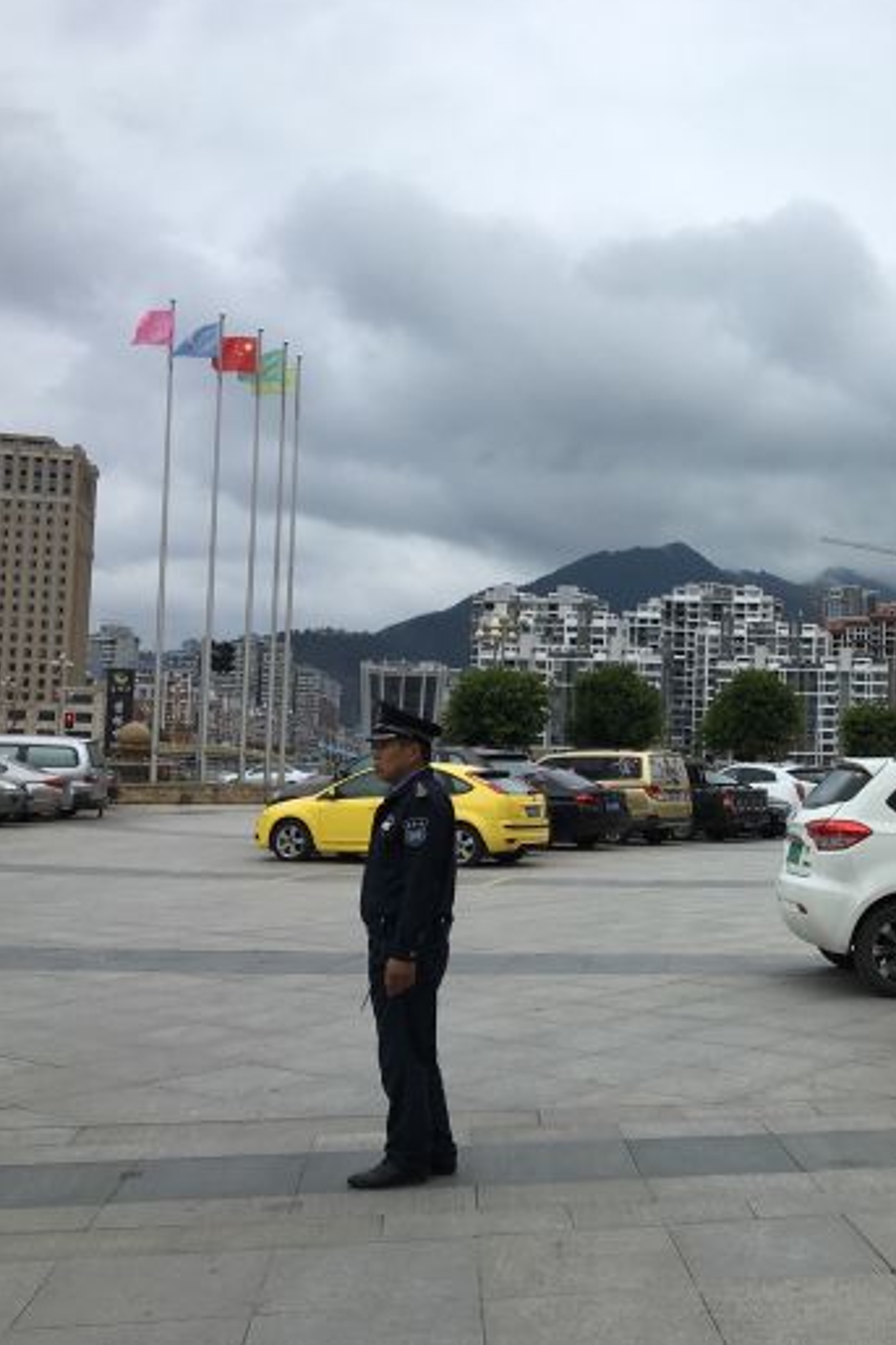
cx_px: 823
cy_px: 667
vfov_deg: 47.4
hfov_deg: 31.0
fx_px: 1532
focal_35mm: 41
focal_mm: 4.15
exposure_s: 1/1508
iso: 25
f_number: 2.2
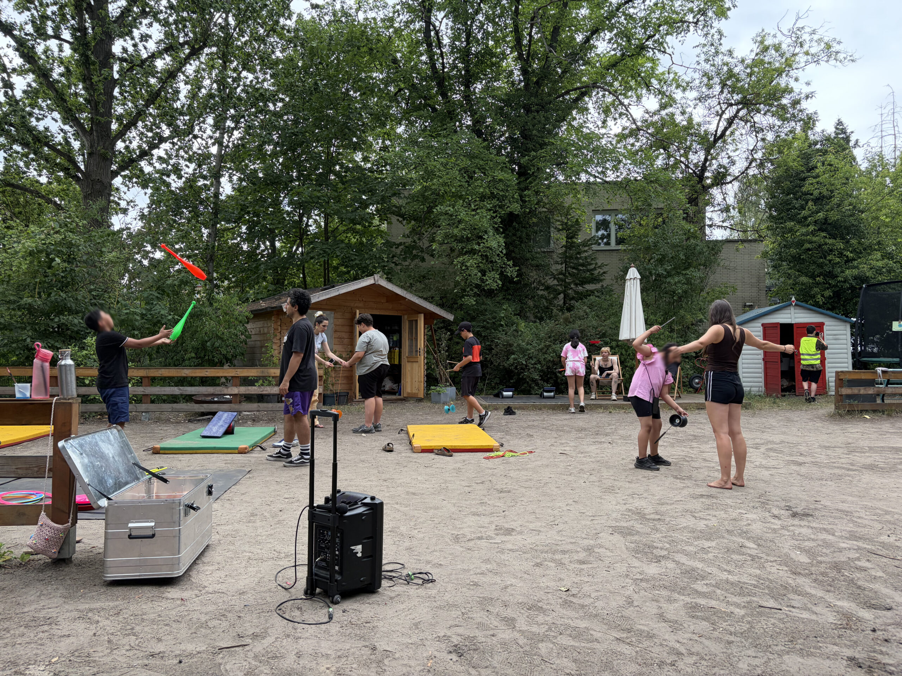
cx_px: 451
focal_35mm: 26
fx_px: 677
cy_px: 338
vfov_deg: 53.1
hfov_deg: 67.3
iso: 64
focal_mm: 5.96
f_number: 1.6
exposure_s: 1/959
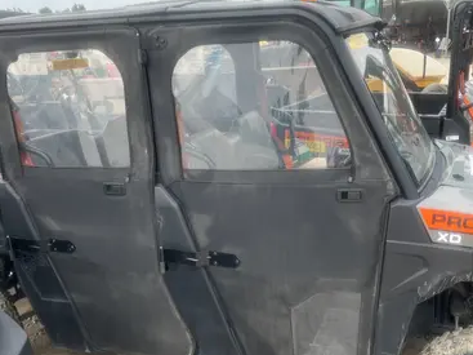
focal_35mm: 39
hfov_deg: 47.7
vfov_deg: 36.7
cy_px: 212
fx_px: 533
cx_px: 272
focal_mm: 5.1
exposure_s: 1/483
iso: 50
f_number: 1.6
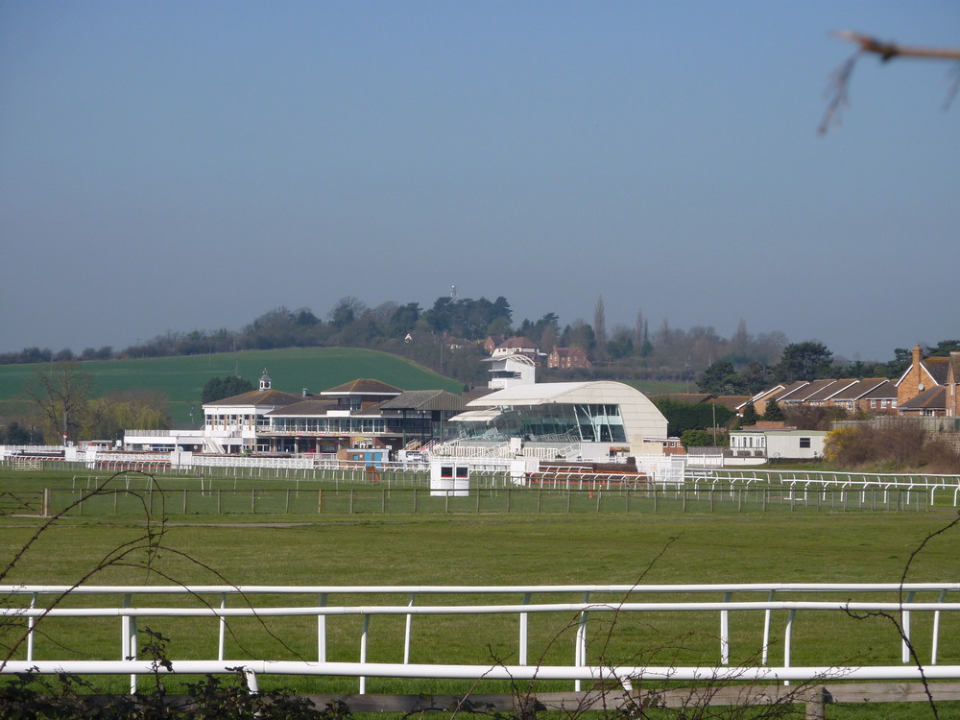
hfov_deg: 14.4
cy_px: 360
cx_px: 480
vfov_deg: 10.8
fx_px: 3799
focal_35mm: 137
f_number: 5.6
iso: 80
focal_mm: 22.5
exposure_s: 1/640
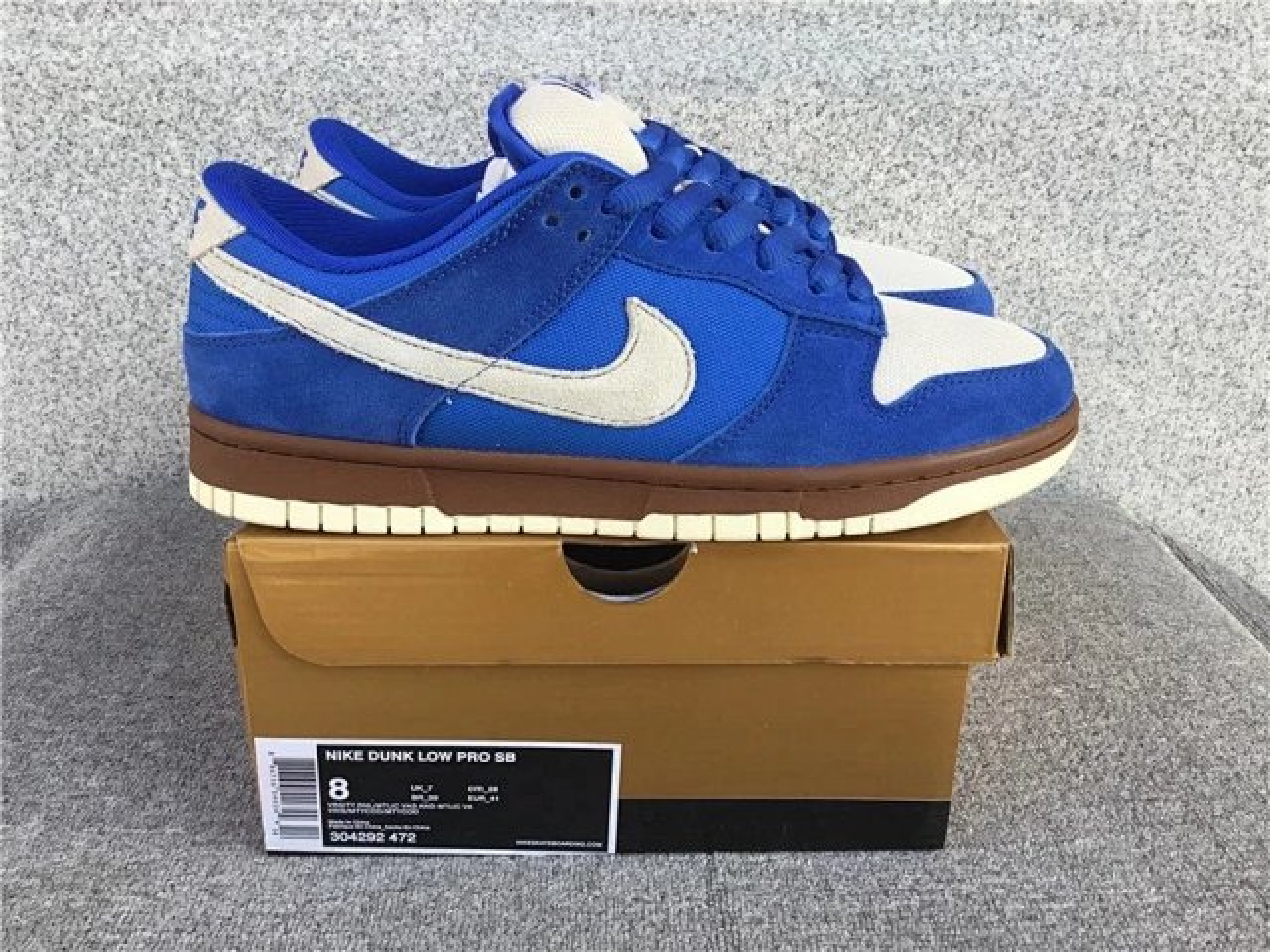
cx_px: 635
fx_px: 1137
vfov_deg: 45.4
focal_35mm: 31
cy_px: 476
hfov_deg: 58.4
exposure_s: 1/123
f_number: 2.4
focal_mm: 3.3
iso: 25
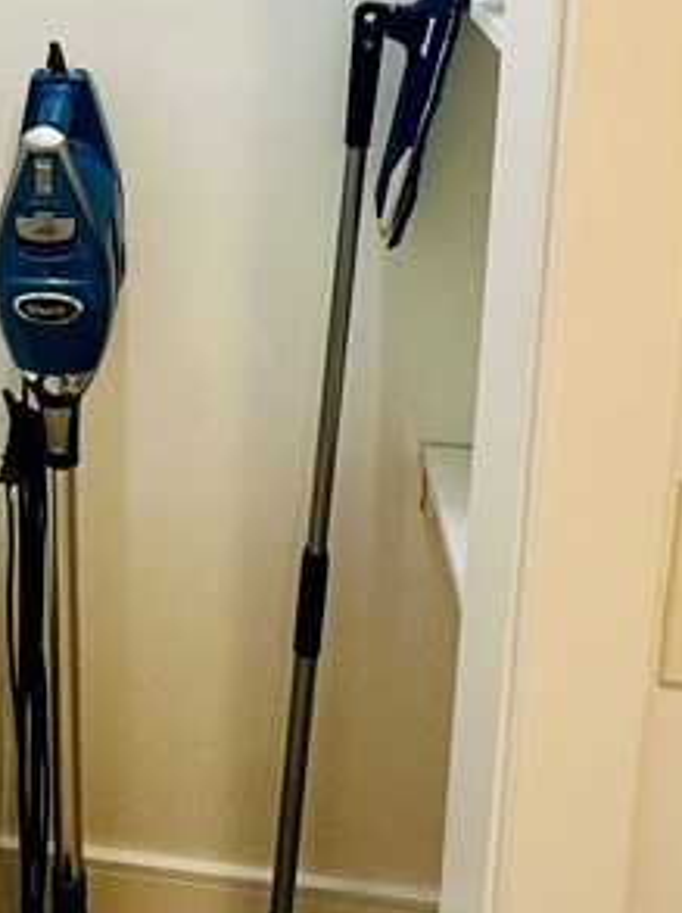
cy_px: -31
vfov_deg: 34.8
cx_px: 19
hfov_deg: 28.0
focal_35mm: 49
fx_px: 1290
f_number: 2.2
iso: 125
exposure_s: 1/120
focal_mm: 2.22
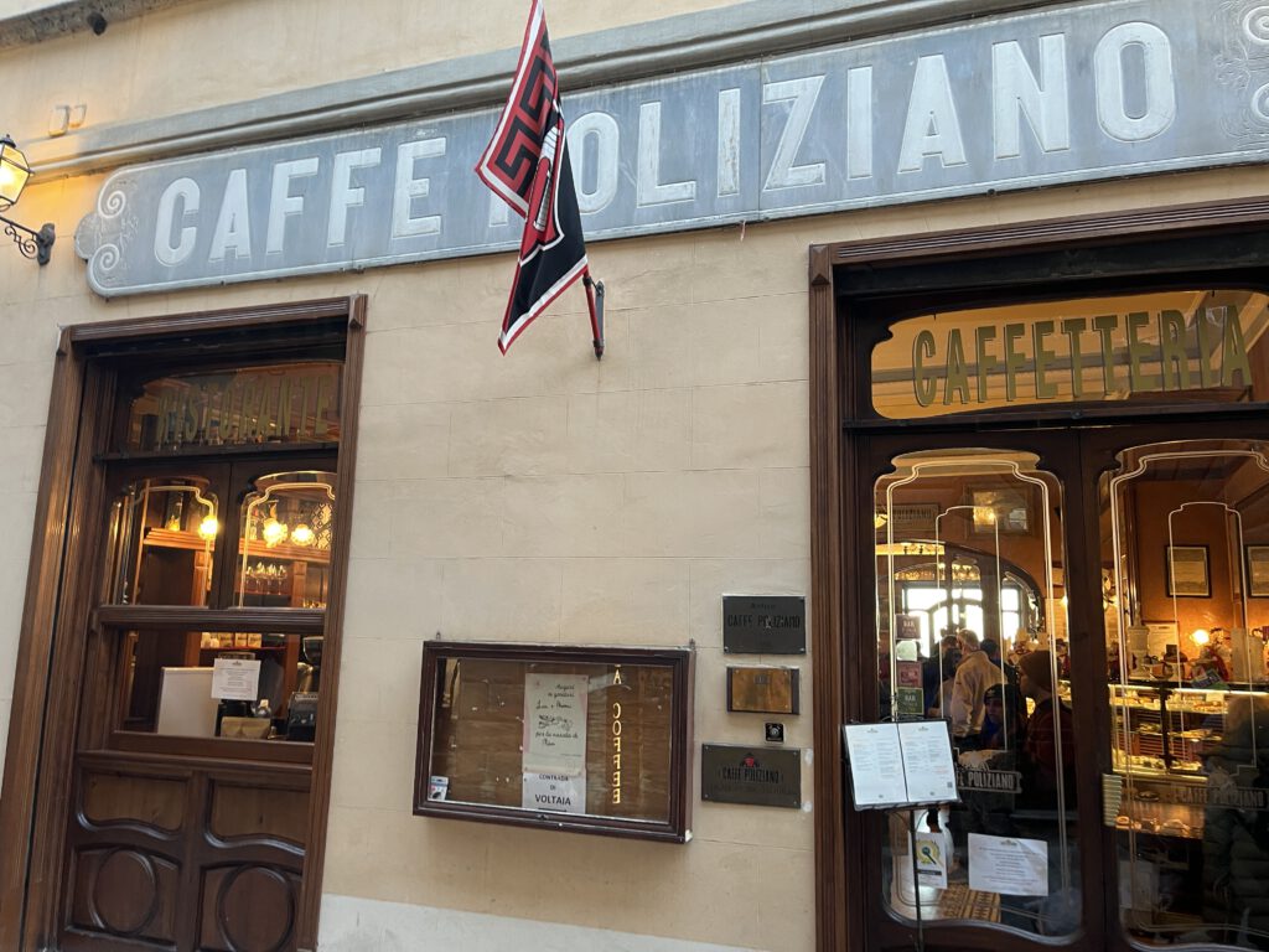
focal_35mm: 26
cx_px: 634
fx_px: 953
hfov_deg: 67.3
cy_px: 476
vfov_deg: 53.1
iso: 125
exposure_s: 1/50
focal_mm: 5.1
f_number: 1.6
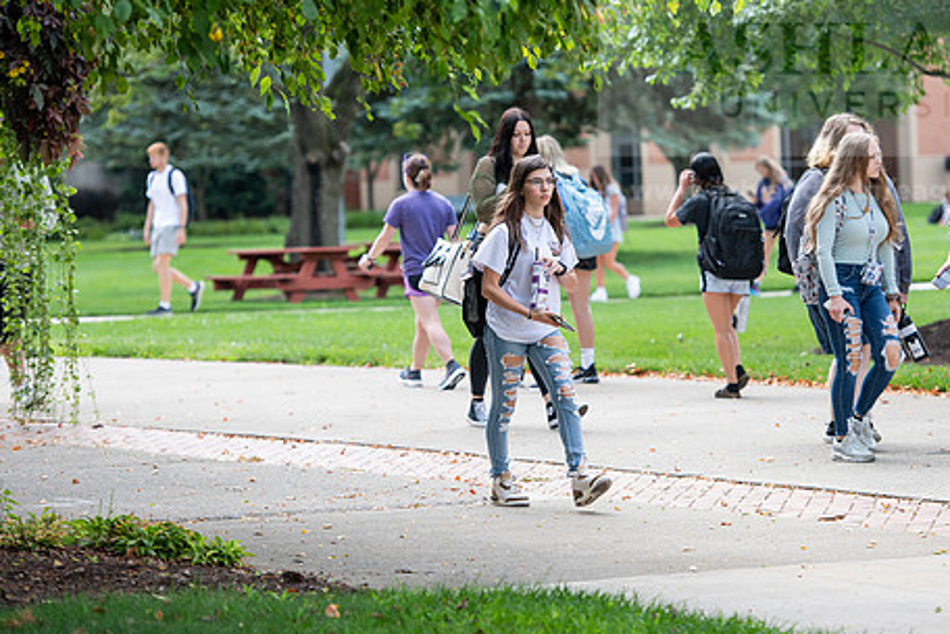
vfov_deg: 8.6
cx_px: 535
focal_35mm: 159
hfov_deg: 12.9
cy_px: 235
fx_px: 4196
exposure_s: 1/320
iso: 160
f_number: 3.2
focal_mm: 125
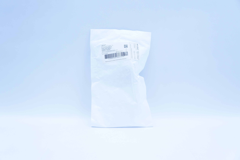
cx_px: 120
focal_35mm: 33
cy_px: 80
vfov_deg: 39.9
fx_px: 220
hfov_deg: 57.3
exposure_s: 1/200
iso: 800
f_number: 4.5
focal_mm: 22
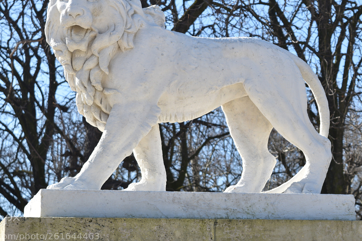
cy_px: 105
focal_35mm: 106
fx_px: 1062
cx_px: 180
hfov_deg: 19.4
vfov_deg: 12.9
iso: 100
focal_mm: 55
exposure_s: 1/320
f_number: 7.1
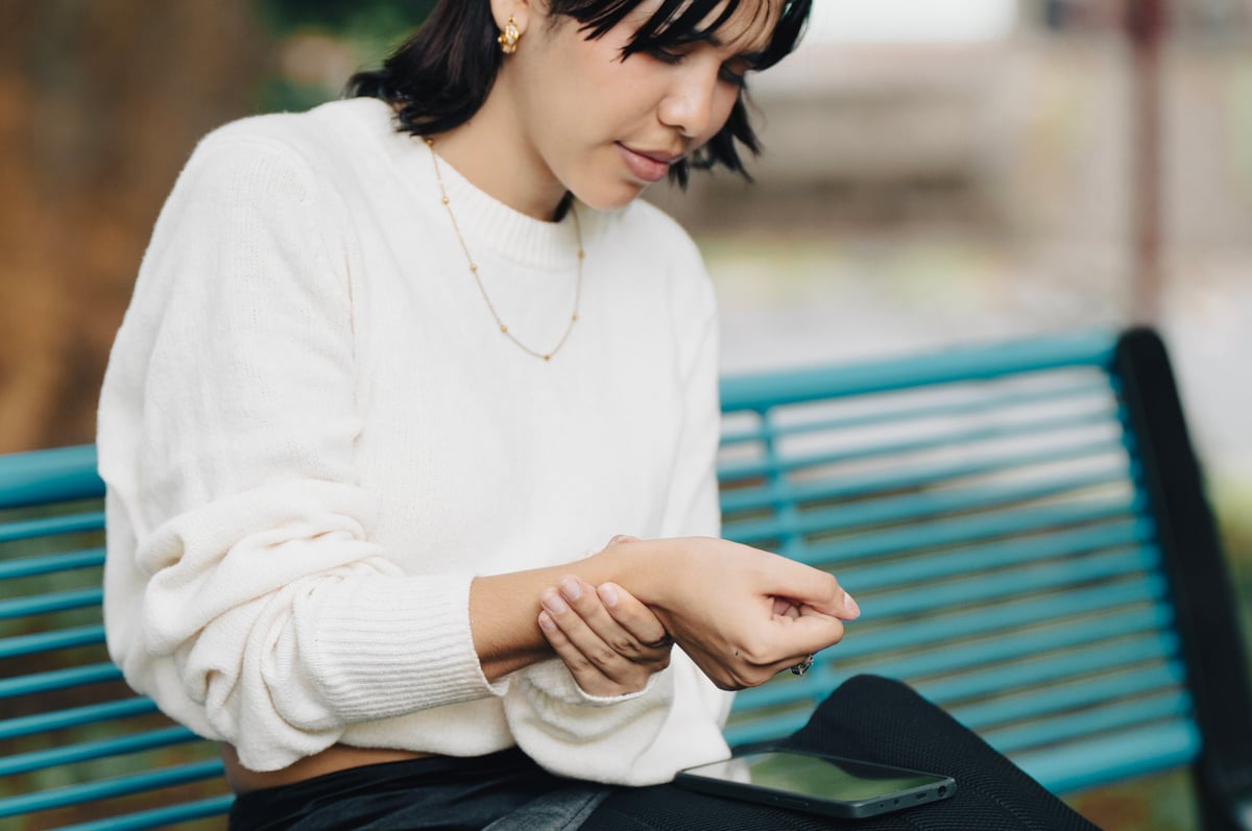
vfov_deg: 10.7
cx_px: 626
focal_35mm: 128
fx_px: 4429
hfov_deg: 16.1
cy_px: 416
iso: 200
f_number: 2.2
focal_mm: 85
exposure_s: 1/1000
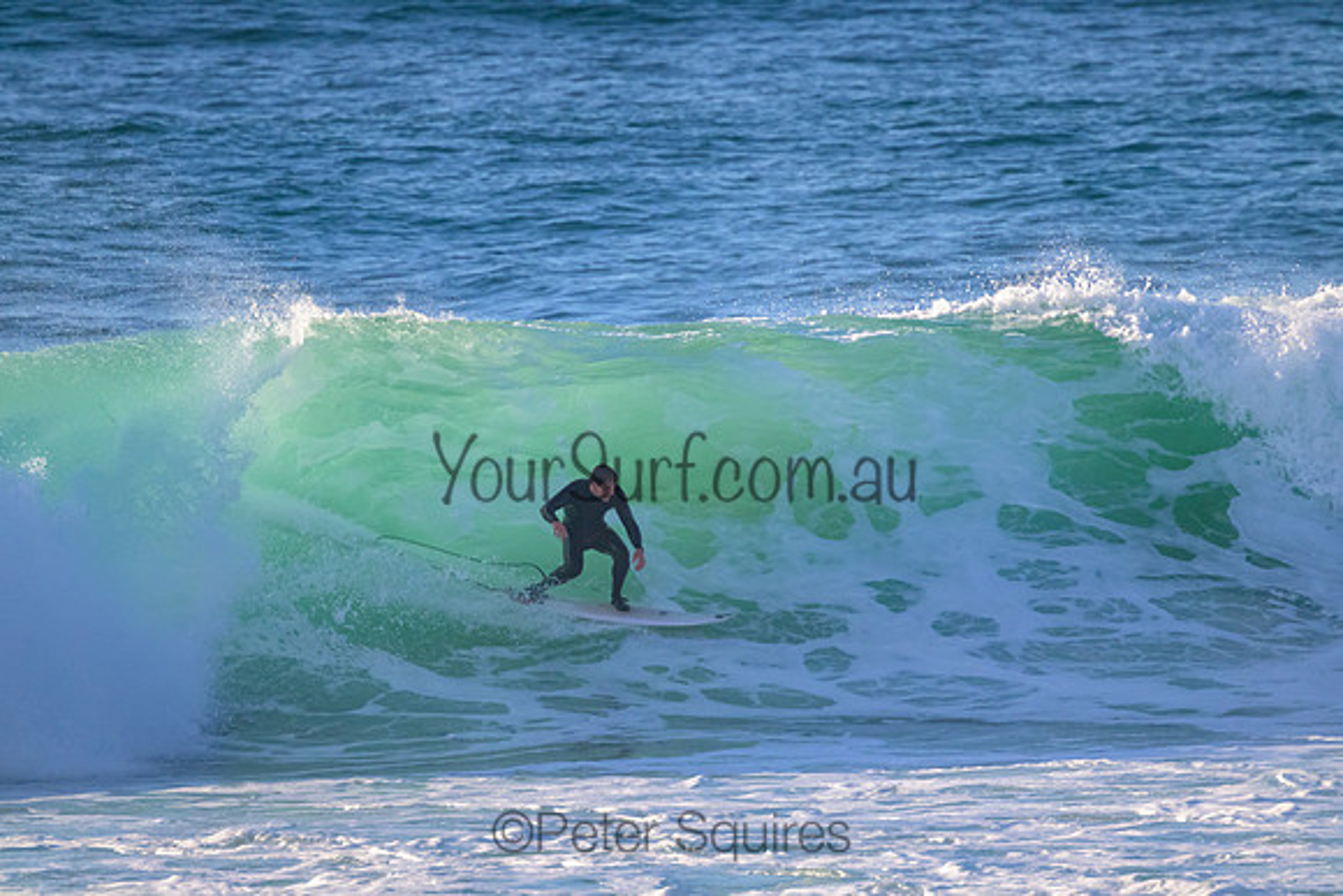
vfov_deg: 1.7
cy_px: 448
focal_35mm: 800
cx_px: 672
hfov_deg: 2.6
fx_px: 29850
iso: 2500
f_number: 11
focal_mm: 800
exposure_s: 1/2000
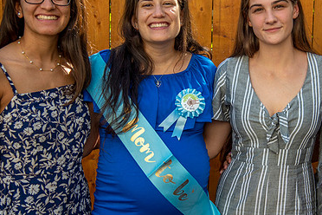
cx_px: 225
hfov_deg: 25.8
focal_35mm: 78
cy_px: 102
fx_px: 698
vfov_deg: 17.5
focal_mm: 50
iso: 125
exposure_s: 1/320
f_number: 4
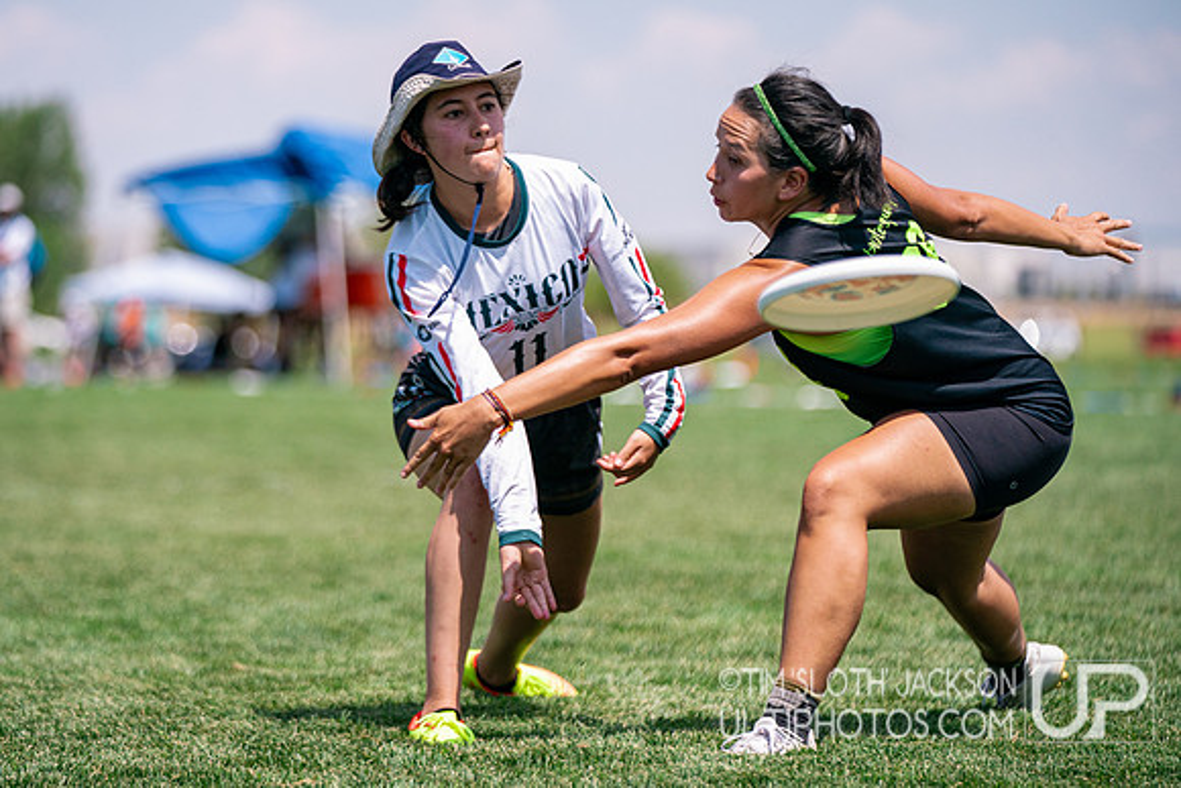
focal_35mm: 178
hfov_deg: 11.6
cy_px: 349
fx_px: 5826
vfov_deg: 7.7
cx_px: 487
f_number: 2.8
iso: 500
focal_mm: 151
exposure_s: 1/10000
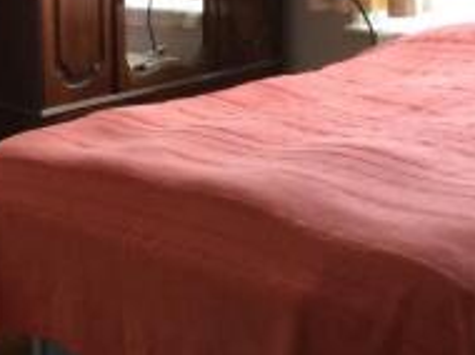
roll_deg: +3.8
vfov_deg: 16.5
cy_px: 106
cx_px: -109
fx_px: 1220
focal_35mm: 89
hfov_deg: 20.5
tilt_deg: -12.4
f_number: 2.2
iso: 50
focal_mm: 4.15
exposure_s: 1/30
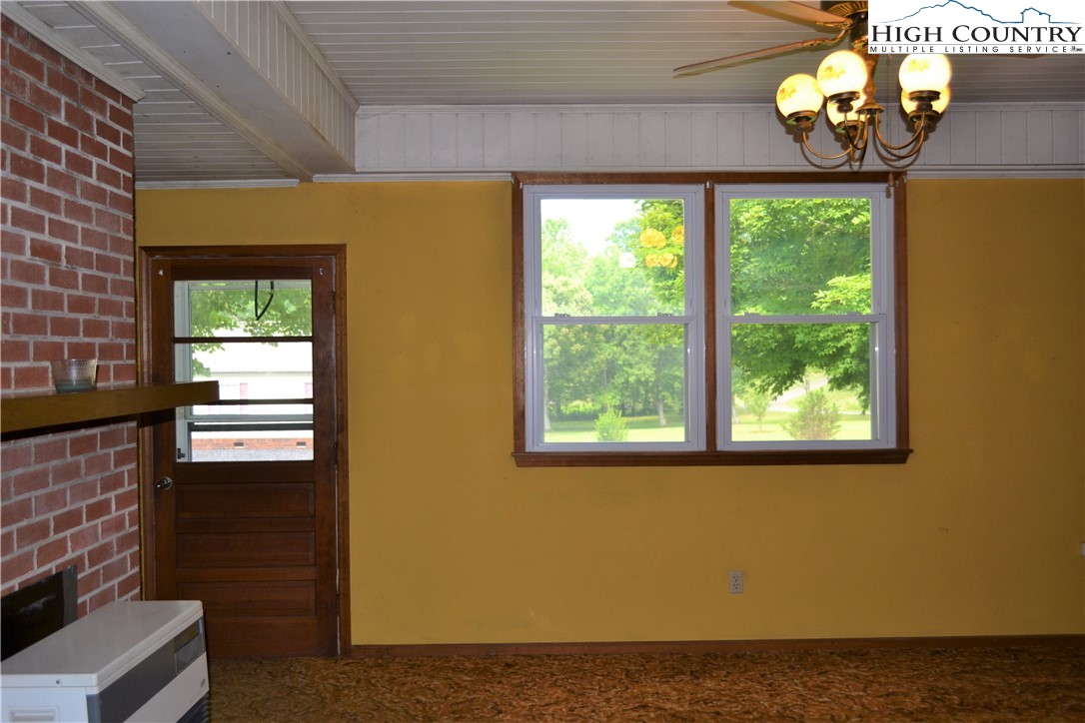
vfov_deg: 36.9
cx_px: 542
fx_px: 1085
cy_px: 362
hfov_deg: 53.1
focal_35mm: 36
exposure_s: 1/125
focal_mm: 24
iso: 220
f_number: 4
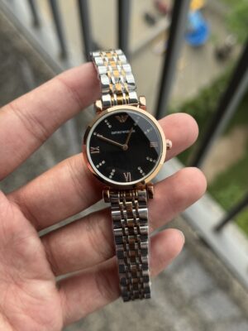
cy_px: 166
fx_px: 459
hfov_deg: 30.3
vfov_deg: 39.7
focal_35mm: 48
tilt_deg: -71.5
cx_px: 124
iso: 64
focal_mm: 6.76
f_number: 1.78
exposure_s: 1/939
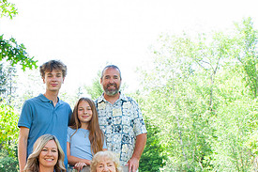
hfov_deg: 31.2
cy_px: 195
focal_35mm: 64
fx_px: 458
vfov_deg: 20.1
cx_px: 85
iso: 800
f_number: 11
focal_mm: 26
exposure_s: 1/125
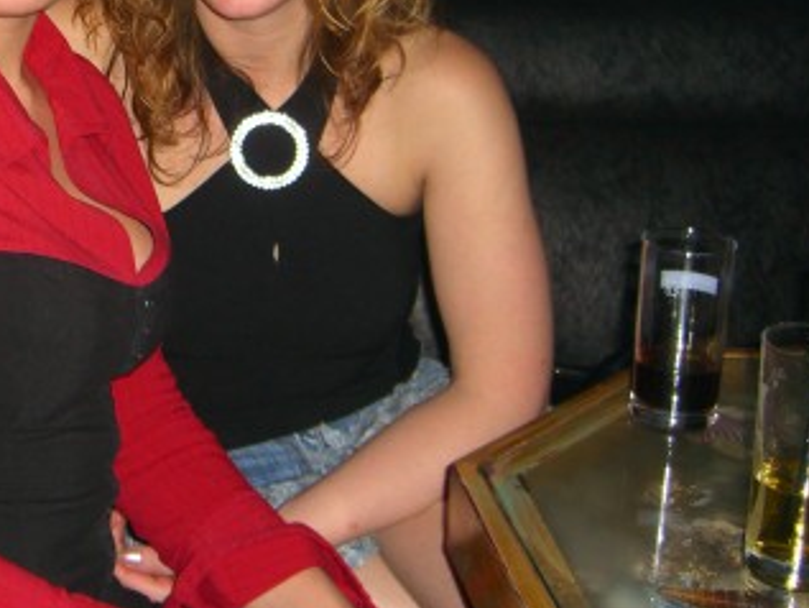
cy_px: 79
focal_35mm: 72
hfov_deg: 26.0
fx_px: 1683
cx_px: 59
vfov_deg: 20.1
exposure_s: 1/60
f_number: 2.8
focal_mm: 7.9
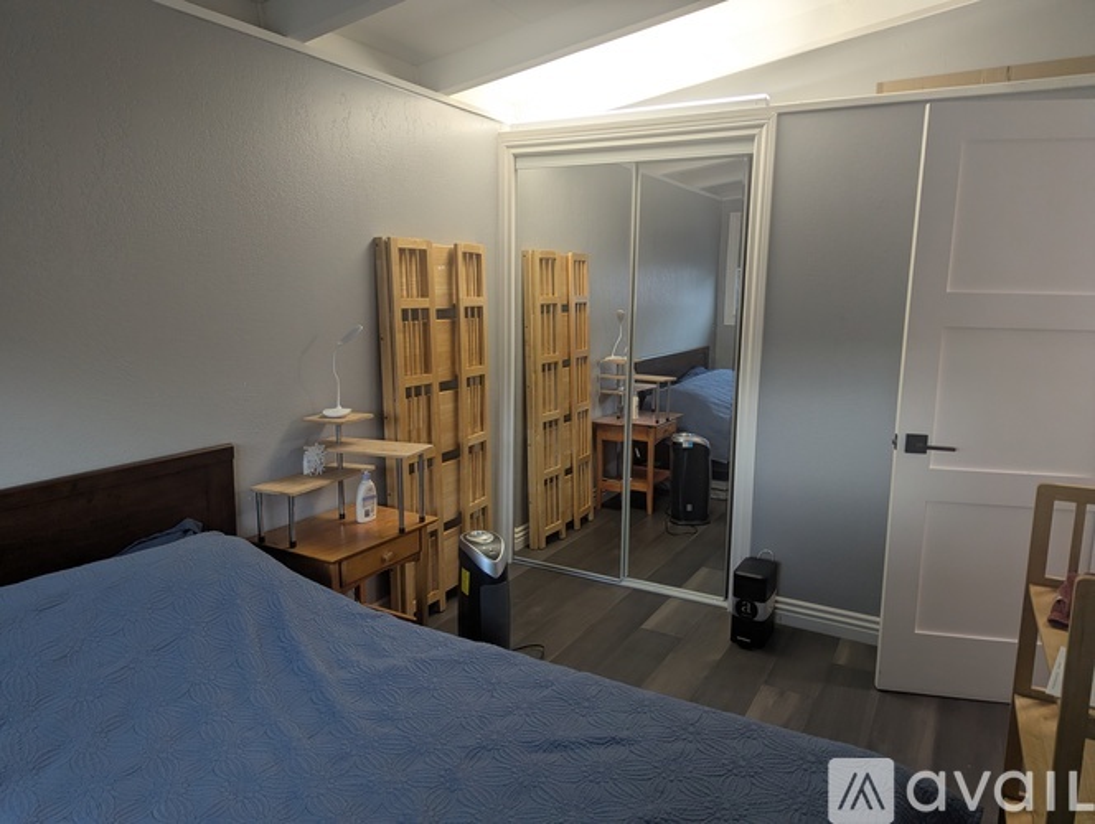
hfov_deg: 71.5
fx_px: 760
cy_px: 412
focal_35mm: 24
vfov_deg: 56.9
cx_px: 548
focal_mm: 6.81
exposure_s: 1/60
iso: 48
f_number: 1.85
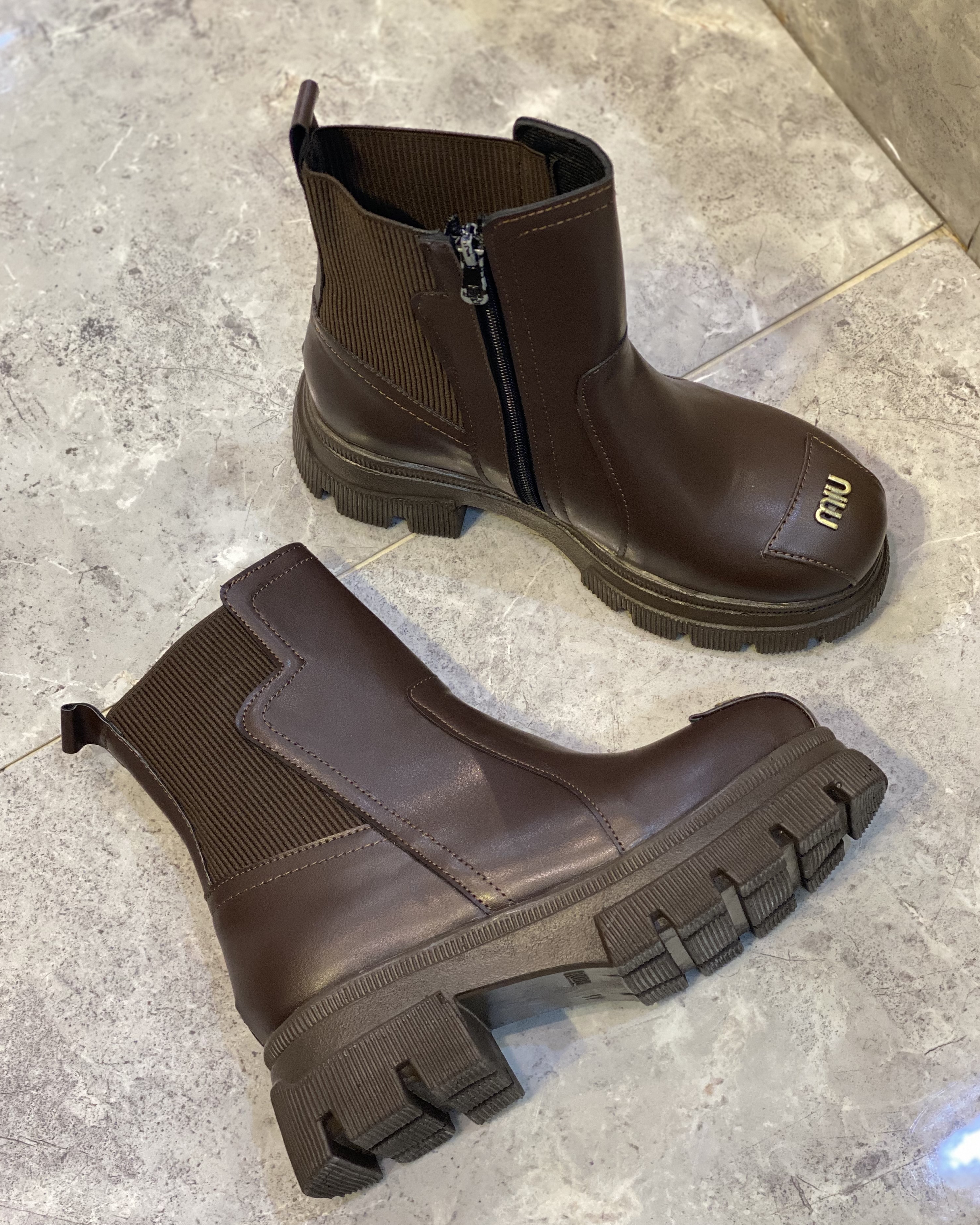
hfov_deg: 27.6
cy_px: 653
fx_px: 1994
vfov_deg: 34.1
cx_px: 489
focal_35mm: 55
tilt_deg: -67.7
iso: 160
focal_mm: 6
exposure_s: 1/100
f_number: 2
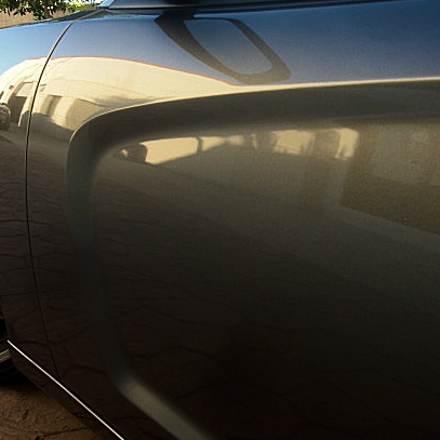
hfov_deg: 33.8
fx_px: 719
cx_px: 161
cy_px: 211
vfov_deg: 34.0
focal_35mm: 50
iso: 50
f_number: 2.8
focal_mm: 6.3
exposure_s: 1/80
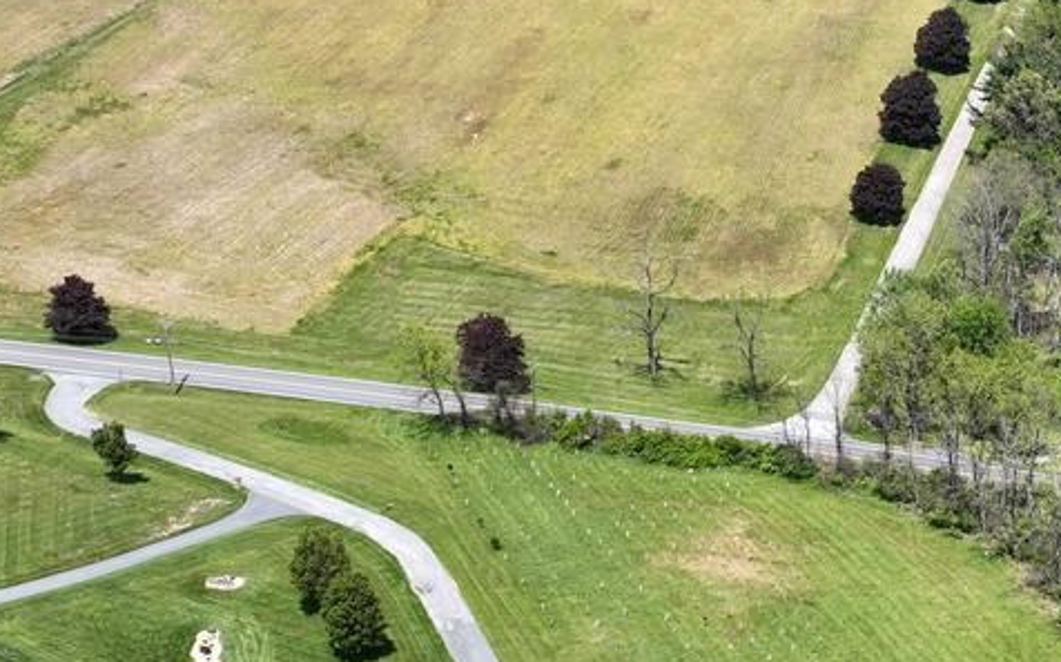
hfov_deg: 25.7
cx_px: 1021
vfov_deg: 16.9
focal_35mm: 77
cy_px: 391
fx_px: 2225
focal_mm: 12.29
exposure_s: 1/1600
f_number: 2.8
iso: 110
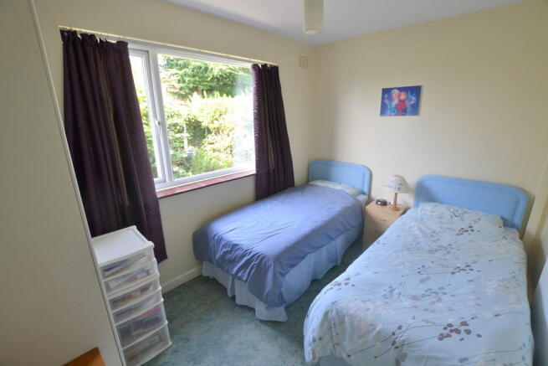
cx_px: 274
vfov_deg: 77.4
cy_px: 183
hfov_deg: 100.4
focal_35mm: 15
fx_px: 228
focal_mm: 10
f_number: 4.5
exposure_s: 1/80
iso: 400
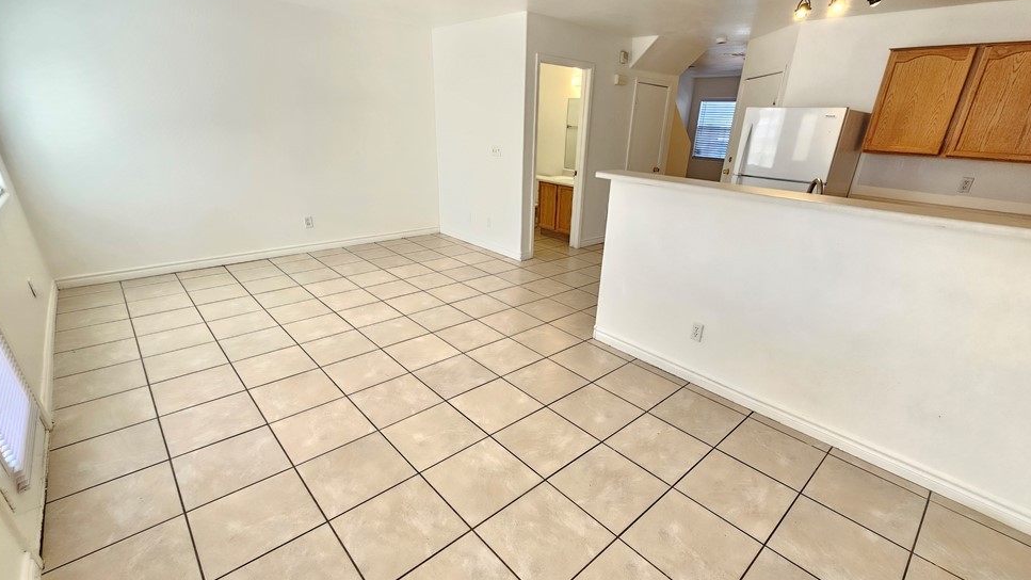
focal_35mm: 15
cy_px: 307
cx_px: 537
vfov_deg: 70.5
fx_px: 410
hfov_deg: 102.9
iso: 100
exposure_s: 1/60
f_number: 2.2
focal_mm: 2.2
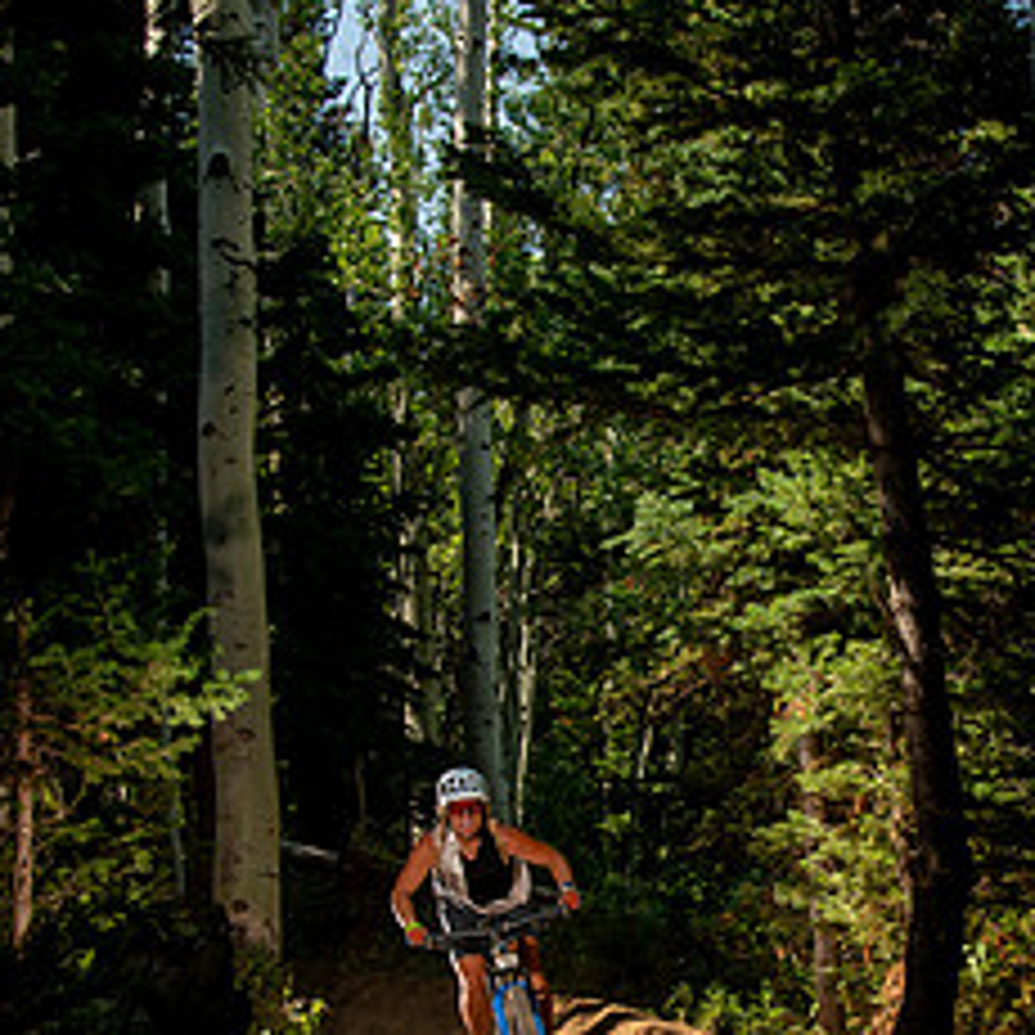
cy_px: 774
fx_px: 2368
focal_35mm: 70
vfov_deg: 24.4
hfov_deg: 24.4
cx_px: 774
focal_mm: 32
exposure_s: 1/320
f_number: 10
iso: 500
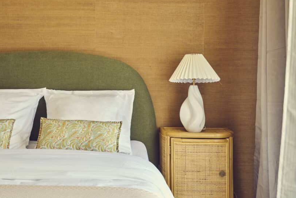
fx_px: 387
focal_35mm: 47
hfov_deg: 41.7
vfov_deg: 28.6
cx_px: 116
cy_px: 75
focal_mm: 37
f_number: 8
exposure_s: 1/1.59
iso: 400
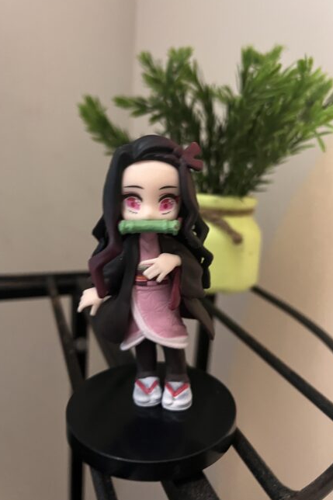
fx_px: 389
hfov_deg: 46.4
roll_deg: -2.5
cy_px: 249
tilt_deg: -12.4
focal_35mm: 28
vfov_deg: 65.5
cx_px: 174
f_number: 1.6
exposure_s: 1/33
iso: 640
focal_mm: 5.1
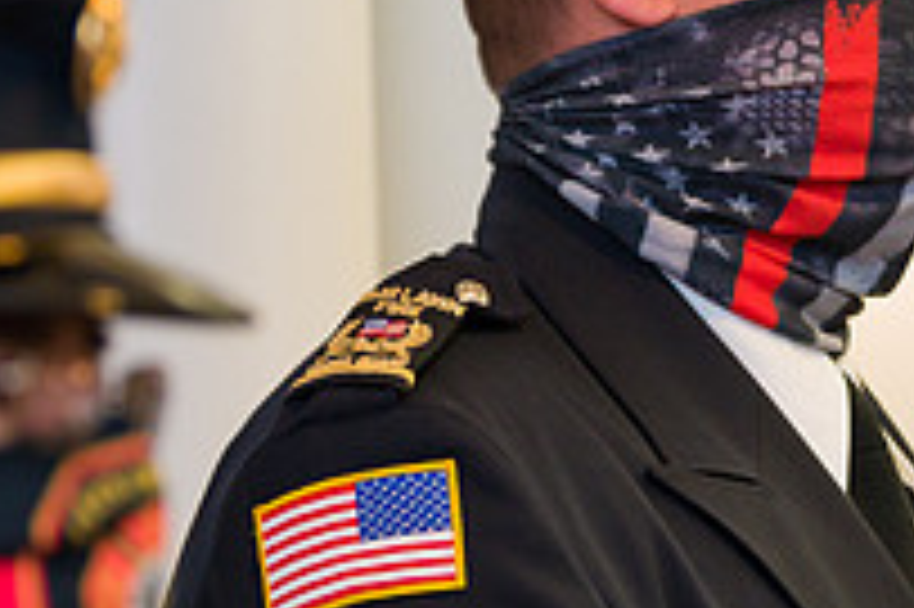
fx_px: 8701
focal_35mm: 343
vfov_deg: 4.0
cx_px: 1031
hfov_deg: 6.0
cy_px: 45
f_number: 3.2
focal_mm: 120
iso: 1600
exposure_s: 1/125
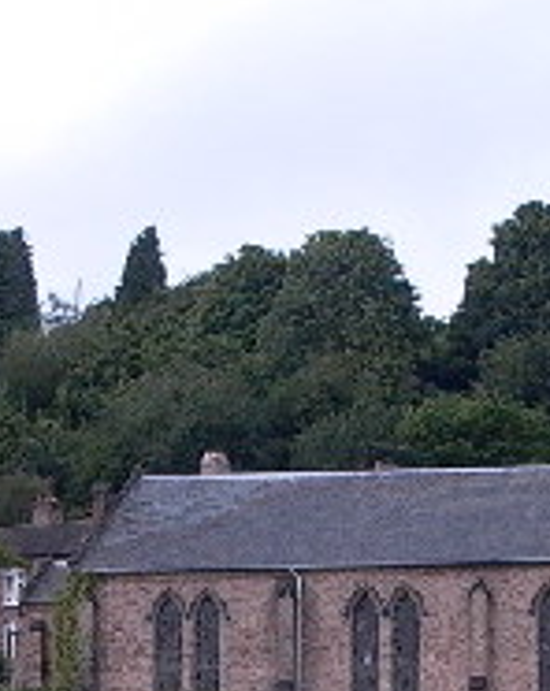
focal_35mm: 175
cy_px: 684
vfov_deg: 11.0
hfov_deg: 8.8
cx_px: 386
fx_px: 3573
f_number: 5.6
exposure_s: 1/326
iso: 100
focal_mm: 11.38
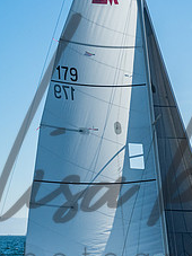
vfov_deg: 13.0
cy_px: 155
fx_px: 1125
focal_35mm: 152
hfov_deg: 9.4
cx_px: 304
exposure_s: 1/500
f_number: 10
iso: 400
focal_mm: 46
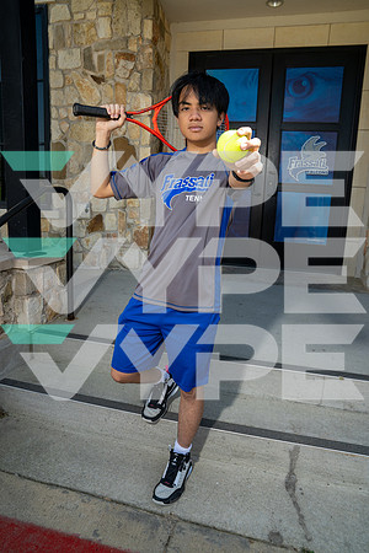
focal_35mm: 24
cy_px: 276
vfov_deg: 73.7
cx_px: 184
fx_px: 369
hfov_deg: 53.1
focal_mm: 24
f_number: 8
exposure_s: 1/250
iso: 200
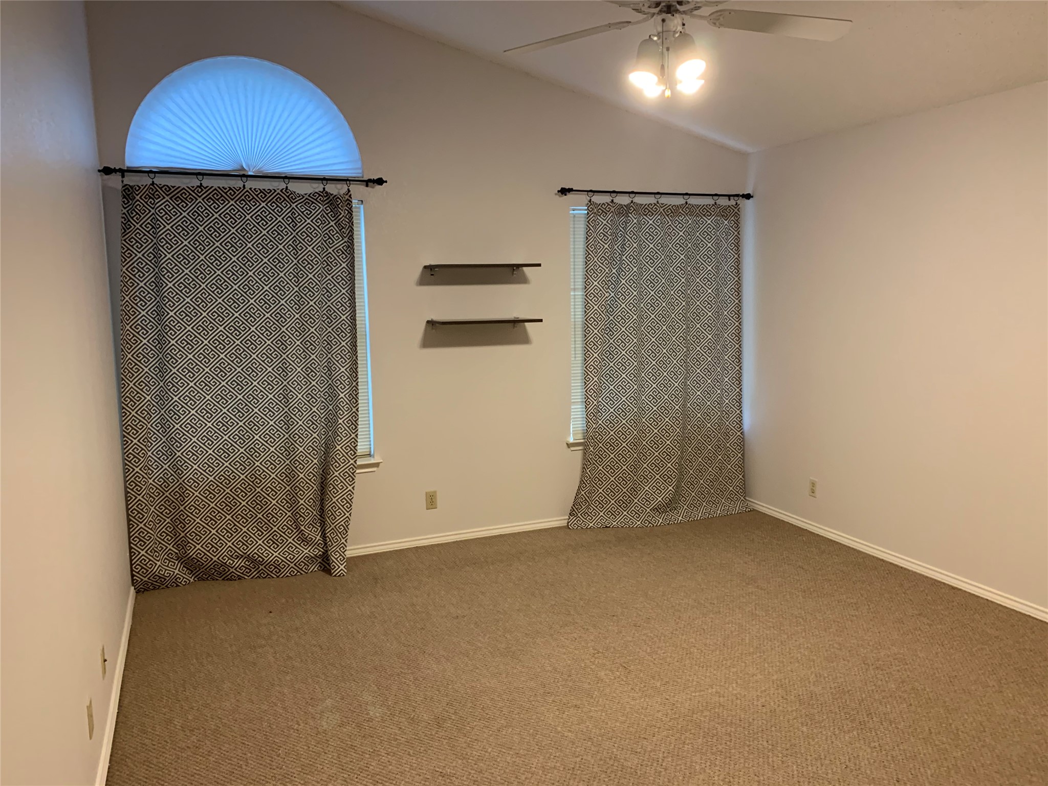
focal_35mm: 26
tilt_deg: -6.3
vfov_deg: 53.1
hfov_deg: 67.3
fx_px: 787
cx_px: 524
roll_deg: +0.3
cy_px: 393
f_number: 1.8
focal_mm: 4.25
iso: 200
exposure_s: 1/60
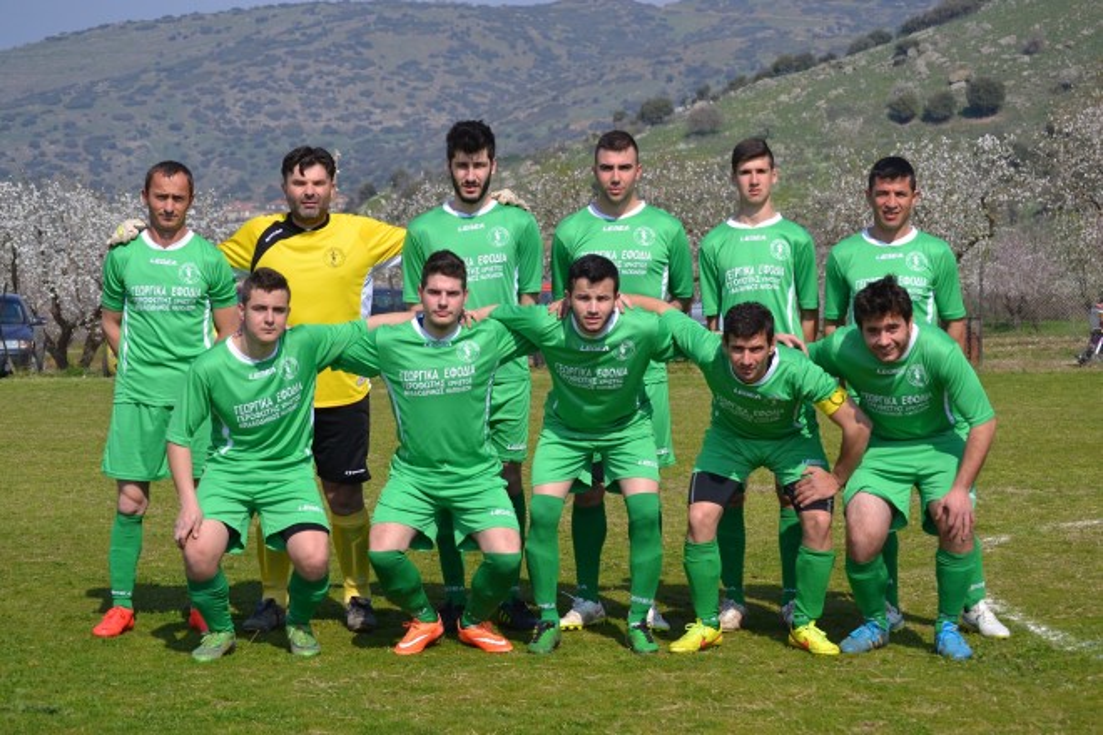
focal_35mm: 98
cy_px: 368
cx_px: 552
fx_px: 2987
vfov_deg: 14.0
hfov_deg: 20.9
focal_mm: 65
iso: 400
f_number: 7.1
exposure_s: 1/2000
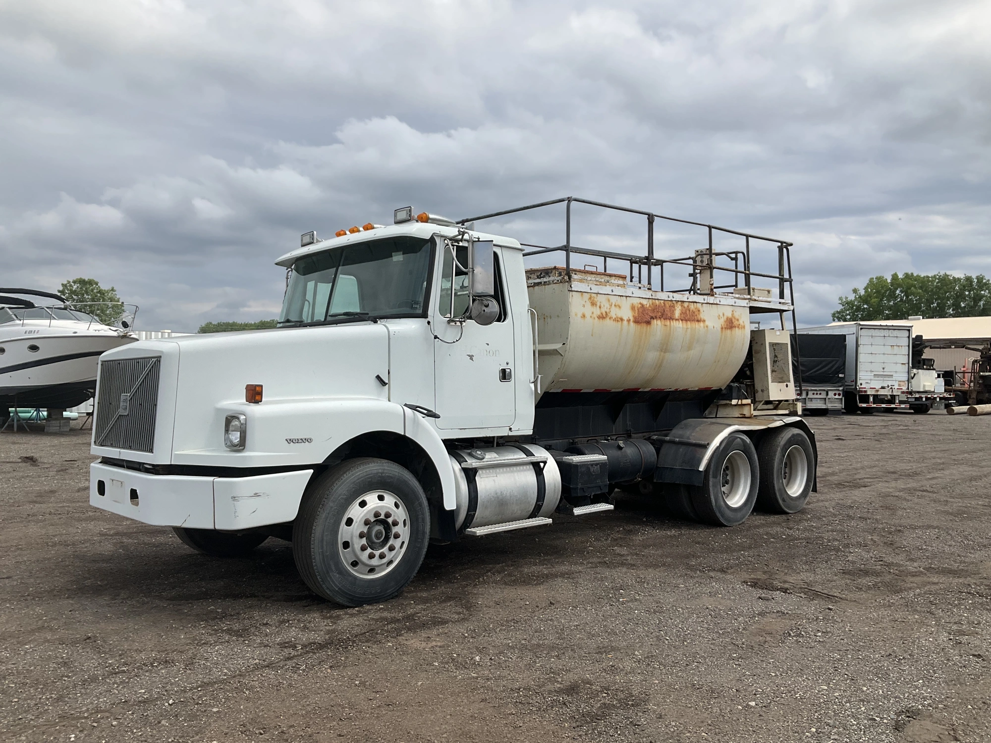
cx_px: 496
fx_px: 830
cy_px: 372
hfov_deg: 61.7
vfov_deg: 48.2
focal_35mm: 29
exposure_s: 1/2538
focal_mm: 3
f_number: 1.8
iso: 25
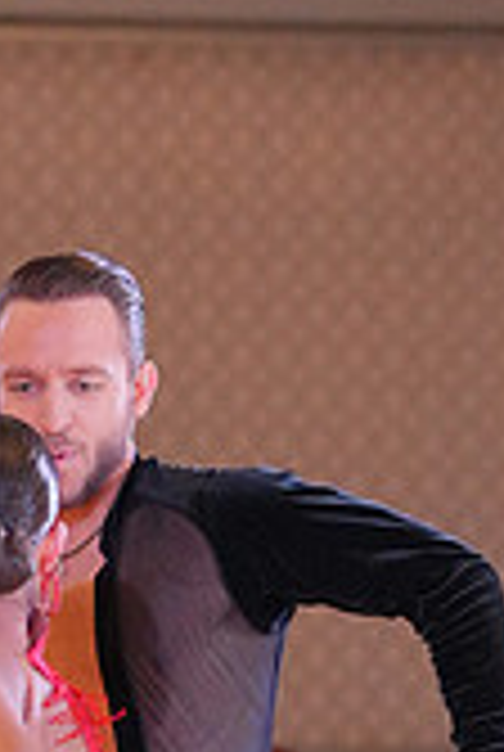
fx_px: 7612
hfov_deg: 3.8
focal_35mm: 364
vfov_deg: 5.6
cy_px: 1058
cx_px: 92
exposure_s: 1/500
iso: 8000
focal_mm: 105
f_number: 3.5
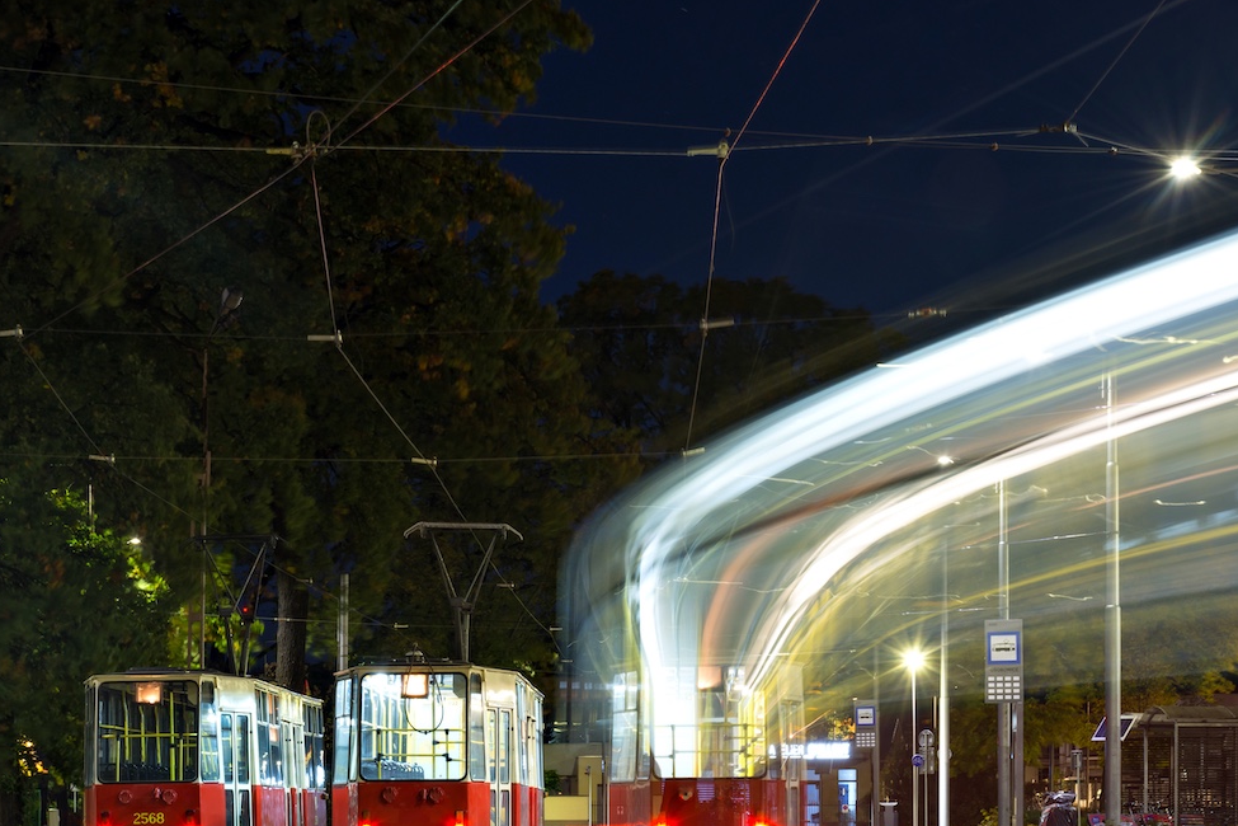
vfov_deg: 13.7
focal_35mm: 100
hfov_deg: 20.4
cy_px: 518
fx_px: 3439
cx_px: 474
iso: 100
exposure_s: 30
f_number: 10
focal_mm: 52
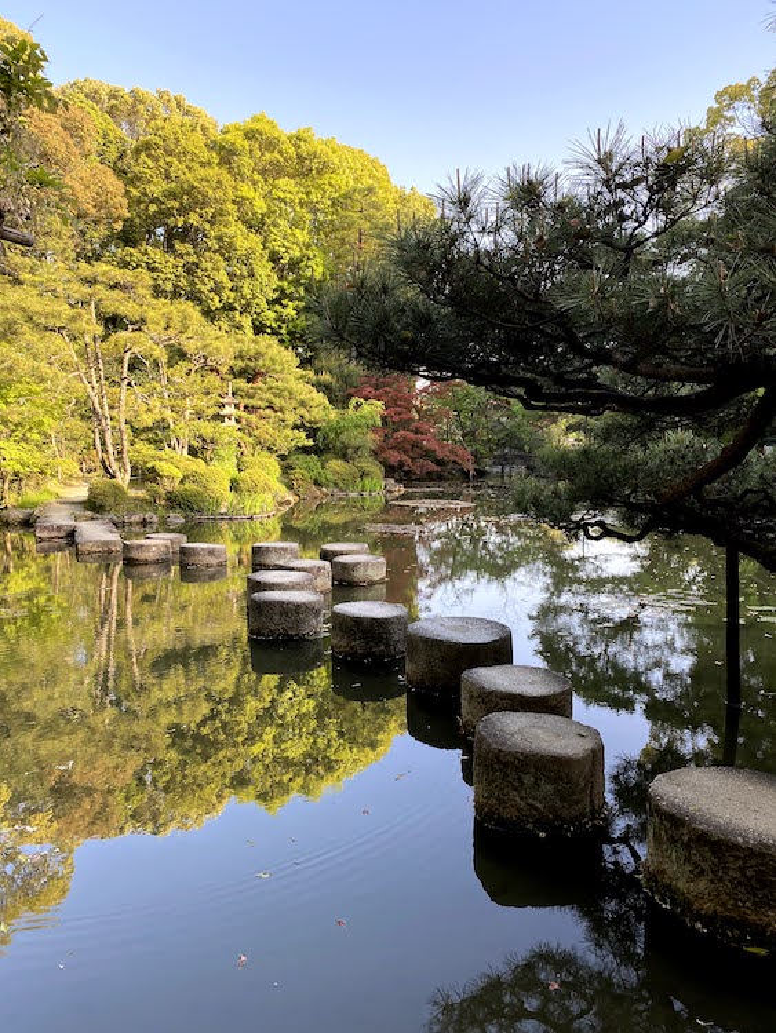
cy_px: 516
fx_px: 777
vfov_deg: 67.3
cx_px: 388
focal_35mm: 26
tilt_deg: -4.6
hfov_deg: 53.1
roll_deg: +0.3
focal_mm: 4.25
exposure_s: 1/256
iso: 32
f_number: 1.8
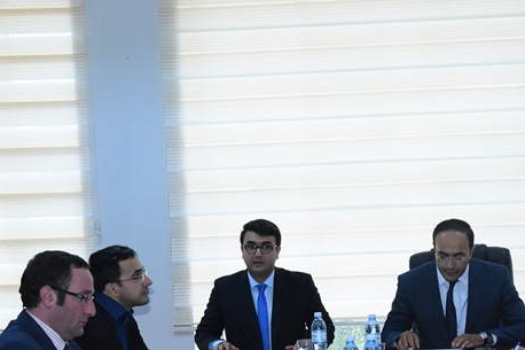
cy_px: 309
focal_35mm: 85
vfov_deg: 15.9
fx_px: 1239
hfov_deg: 23.9
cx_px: 319
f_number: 5.6
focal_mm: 38
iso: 4000
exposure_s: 1/160
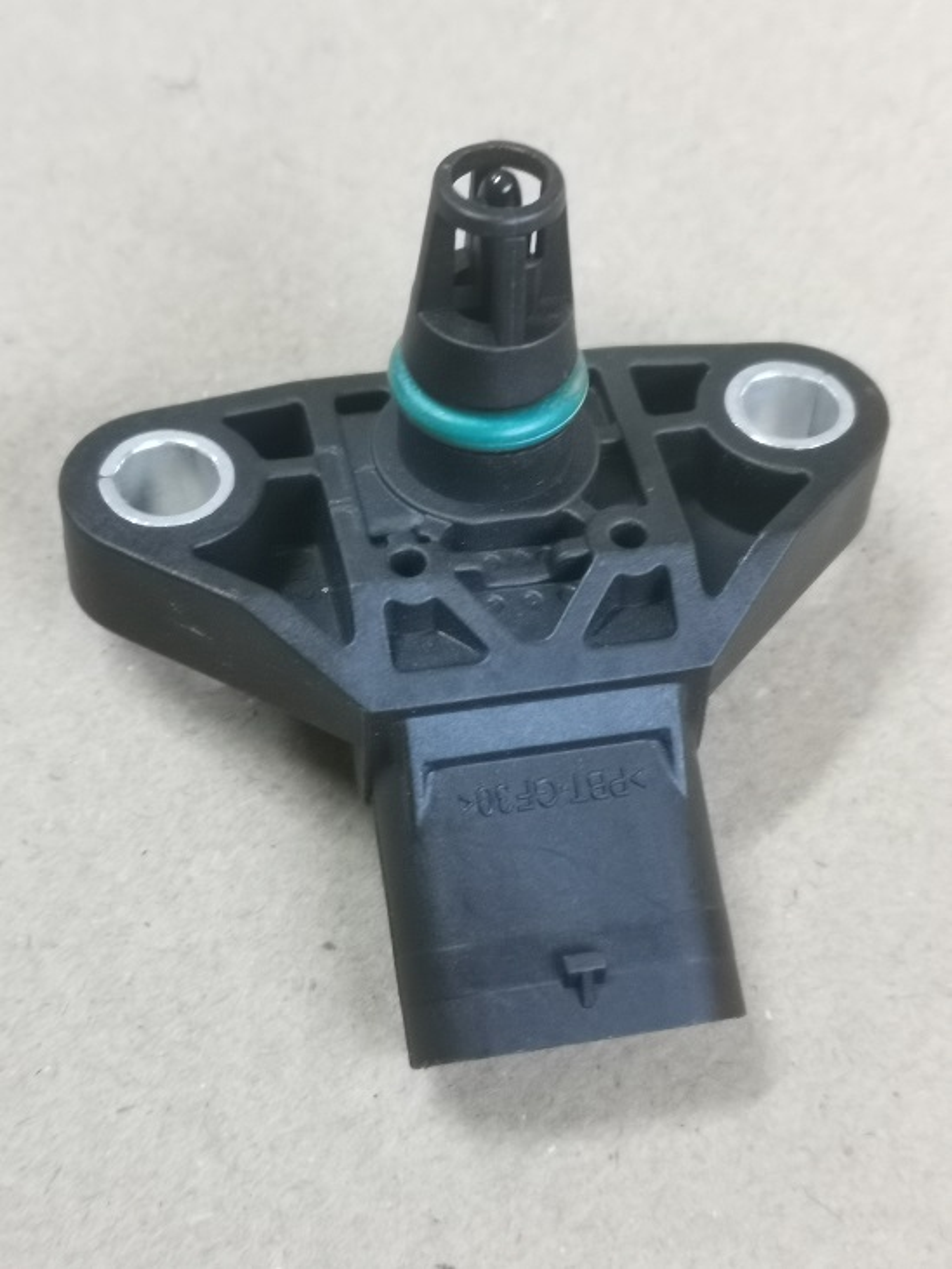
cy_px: 634
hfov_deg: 24.8
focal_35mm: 59
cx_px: 476
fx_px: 2162
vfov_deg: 32.7
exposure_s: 1/33.3
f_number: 1.8
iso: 250
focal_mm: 5.58
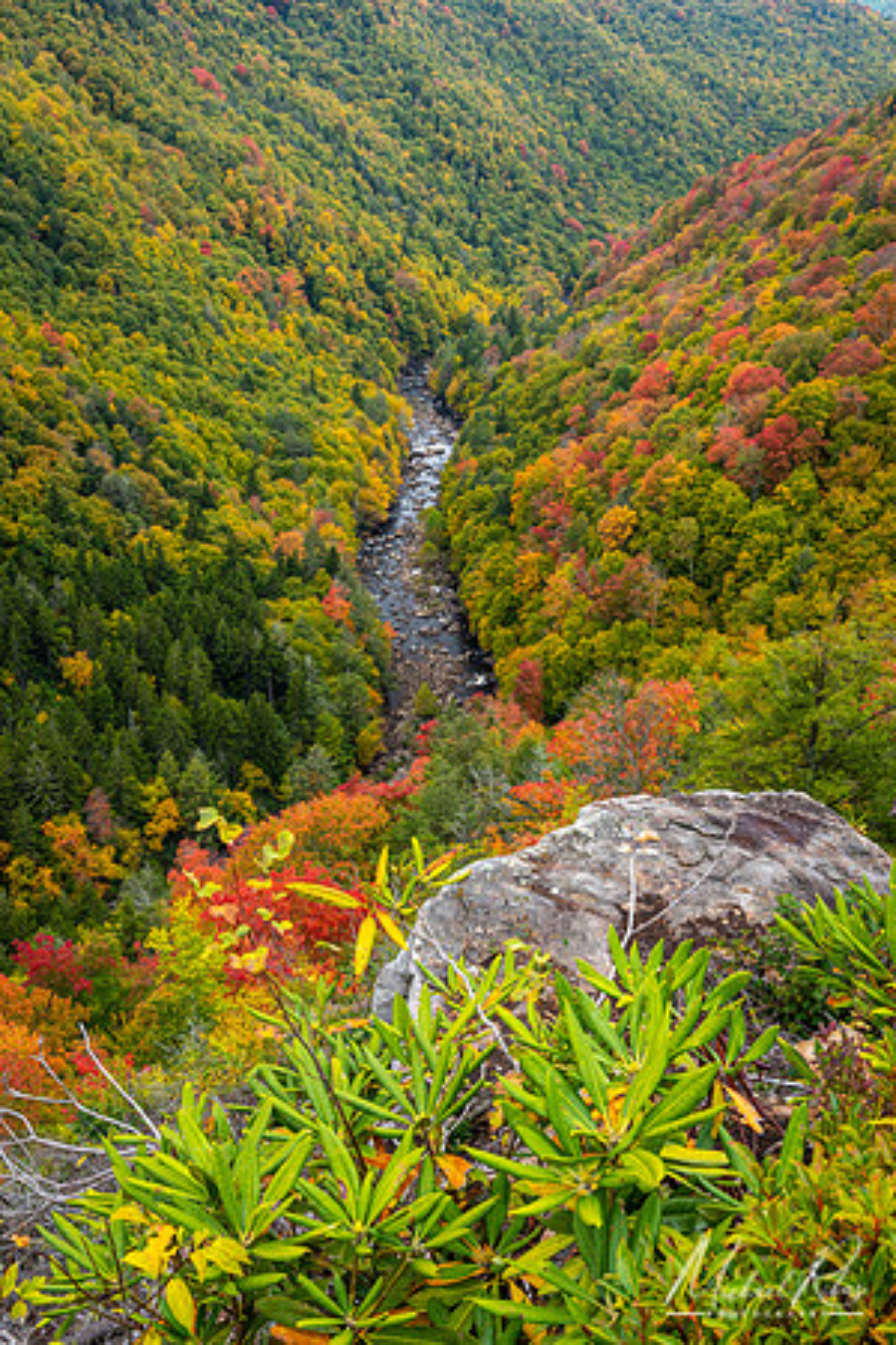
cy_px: 672
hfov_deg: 37.9
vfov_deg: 54.4
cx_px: 448
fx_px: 1307
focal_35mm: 35
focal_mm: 35
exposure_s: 1/45
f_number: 13
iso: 400
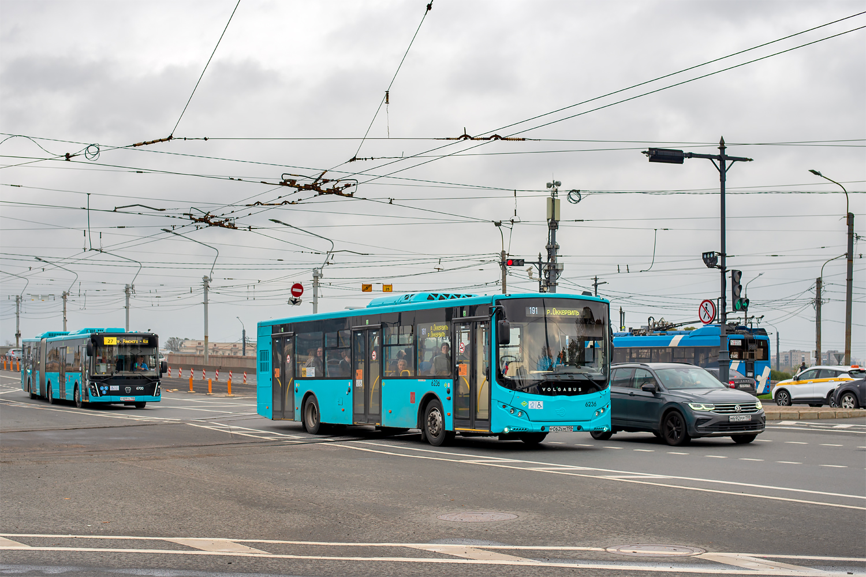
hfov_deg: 39.6
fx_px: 1203
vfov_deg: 27.0
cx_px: 433
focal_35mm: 50
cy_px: 288
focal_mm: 50
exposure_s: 1/400
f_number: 6.3
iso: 160
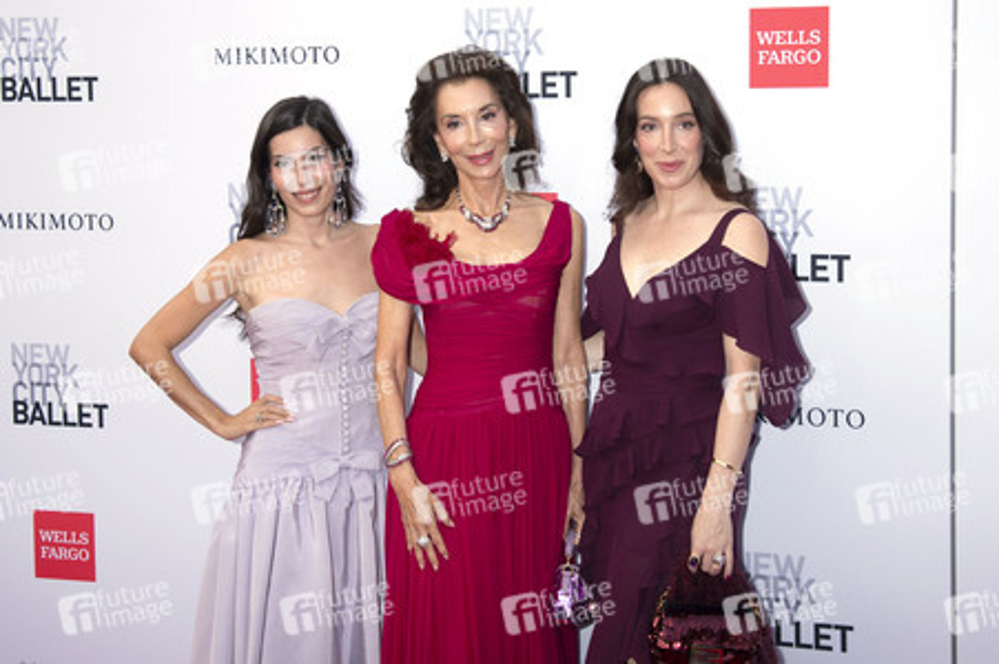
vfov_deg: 30.5
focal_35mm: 44
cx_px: 500
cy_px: 332
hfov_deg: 44.5
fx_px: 1220
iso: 500
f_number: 5.6
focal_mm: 44
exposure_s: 1/200
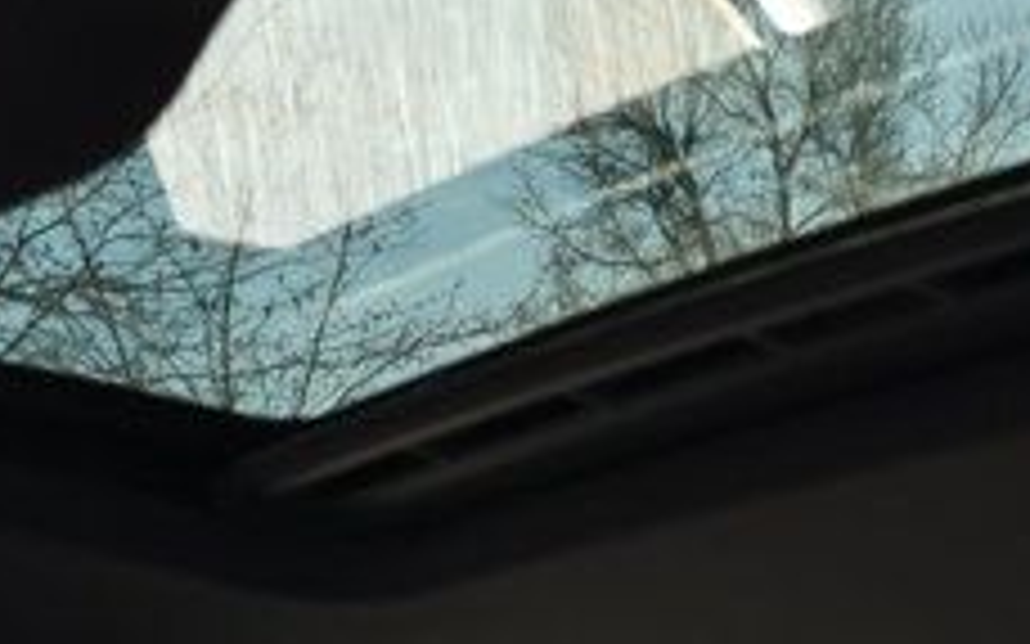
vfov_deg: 11.8
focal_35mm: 111
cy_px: 272
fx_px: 3115
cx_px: 729
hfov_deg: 18.7
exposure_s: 1/250
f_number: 5
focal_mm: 26
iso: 400
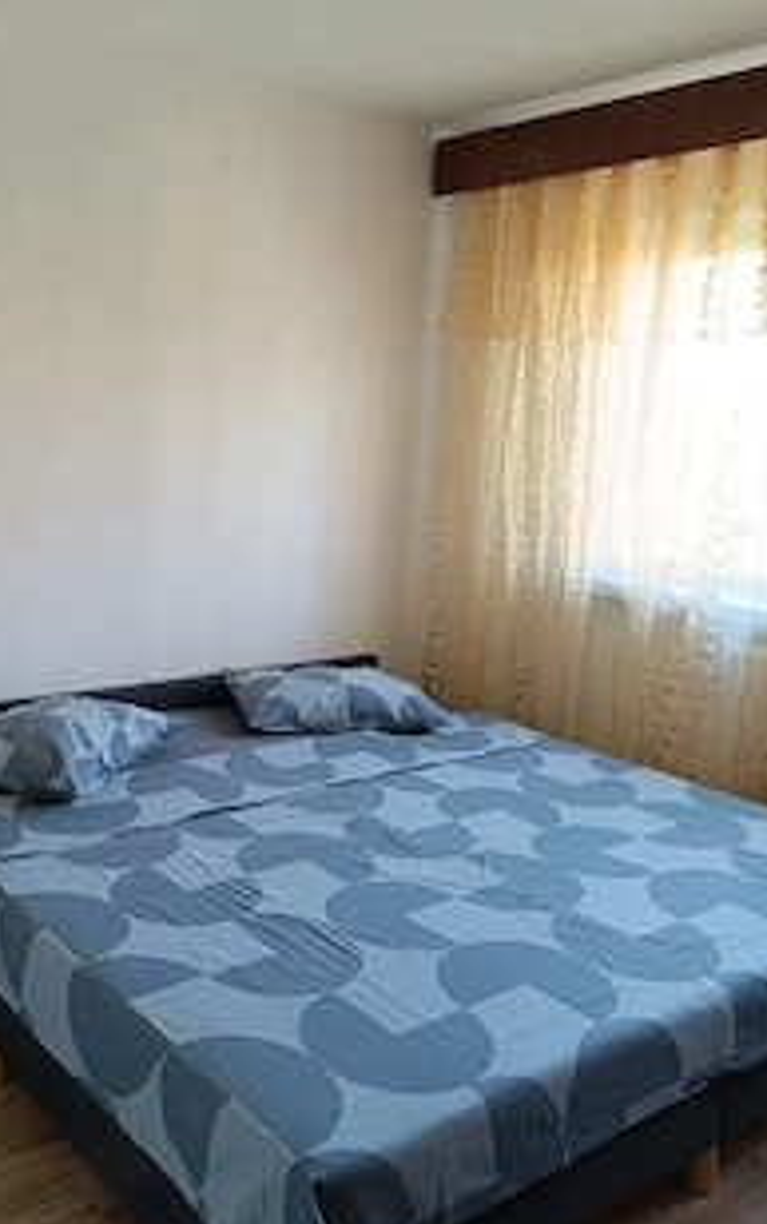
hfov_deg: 37.4
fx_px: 1102
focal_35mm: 33
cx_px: 191
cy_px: 600
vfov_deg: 58.1
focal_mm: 5.59
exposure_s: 1/100
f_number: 1.88
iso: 583
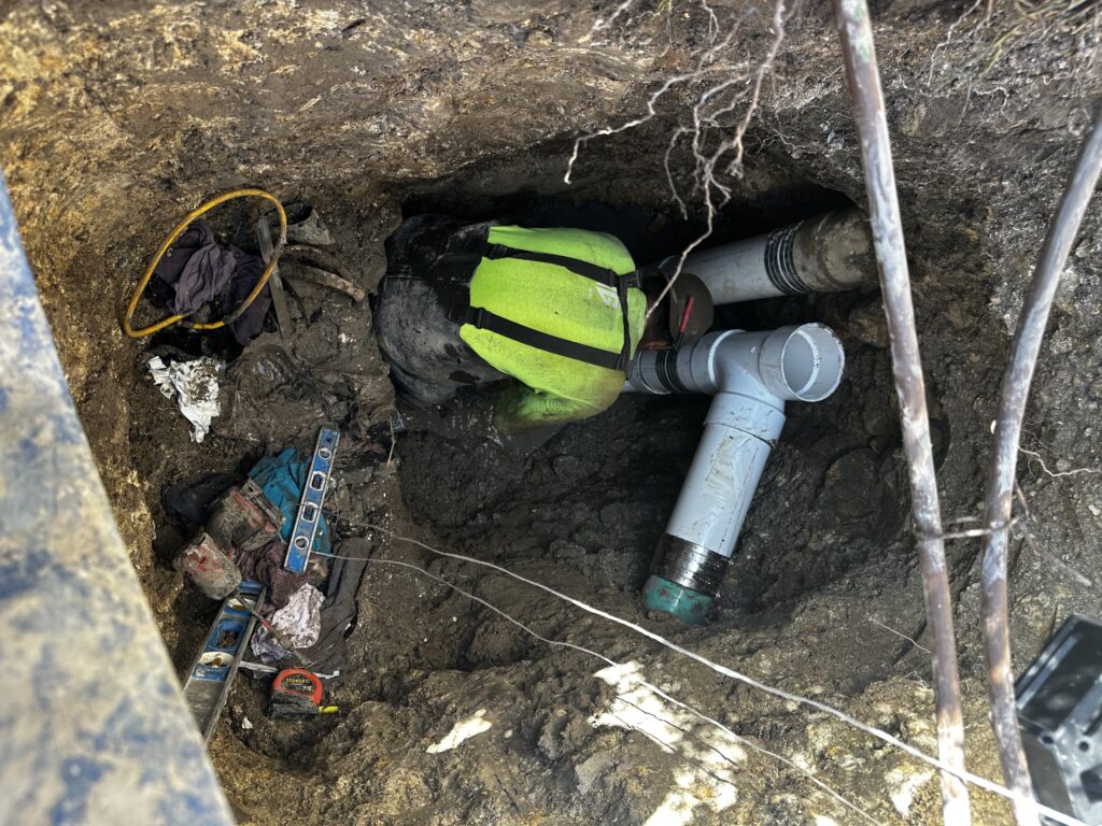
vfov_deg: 56.8
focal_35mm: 24
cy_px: 413
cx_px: 551
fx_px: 764
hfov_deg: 71.6
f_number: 1.78
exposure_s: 1/121
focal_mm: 6.86
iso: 64
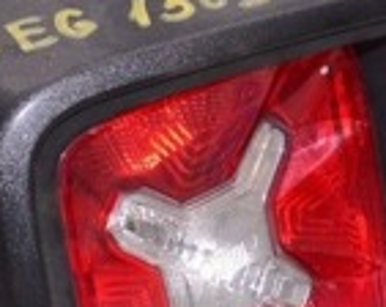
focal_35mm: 128
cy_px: 166
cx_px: 235
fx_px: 1458
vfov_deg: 12.0
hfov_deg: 15.1
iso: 1600
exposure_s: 1/200
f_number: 8
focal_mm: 20
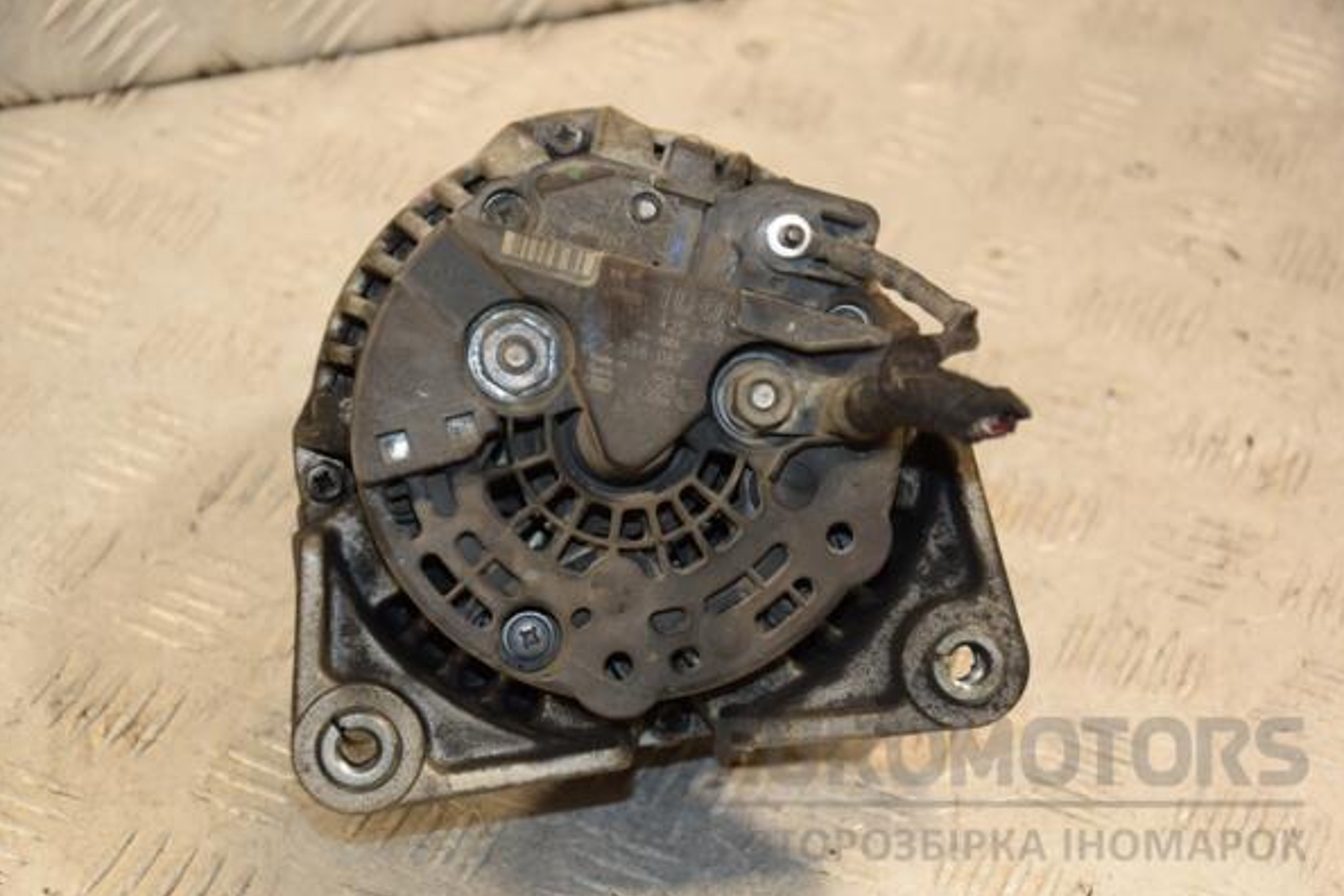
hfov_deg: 19.3
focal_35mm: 106
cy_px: 450
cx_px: 672
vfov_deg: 12.9
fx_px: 3957
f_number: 5.3
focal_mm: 70
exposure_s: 1/125
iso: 800
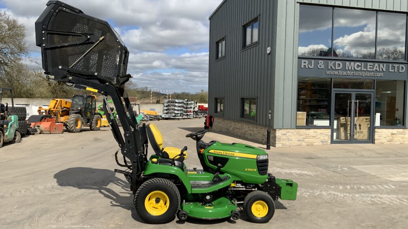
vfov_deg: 36.7
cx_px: 204
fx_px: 346
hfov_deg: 61.0
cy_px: 113
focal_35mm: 32
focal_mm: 3
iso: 20
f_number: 1.8
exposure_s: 1/2801
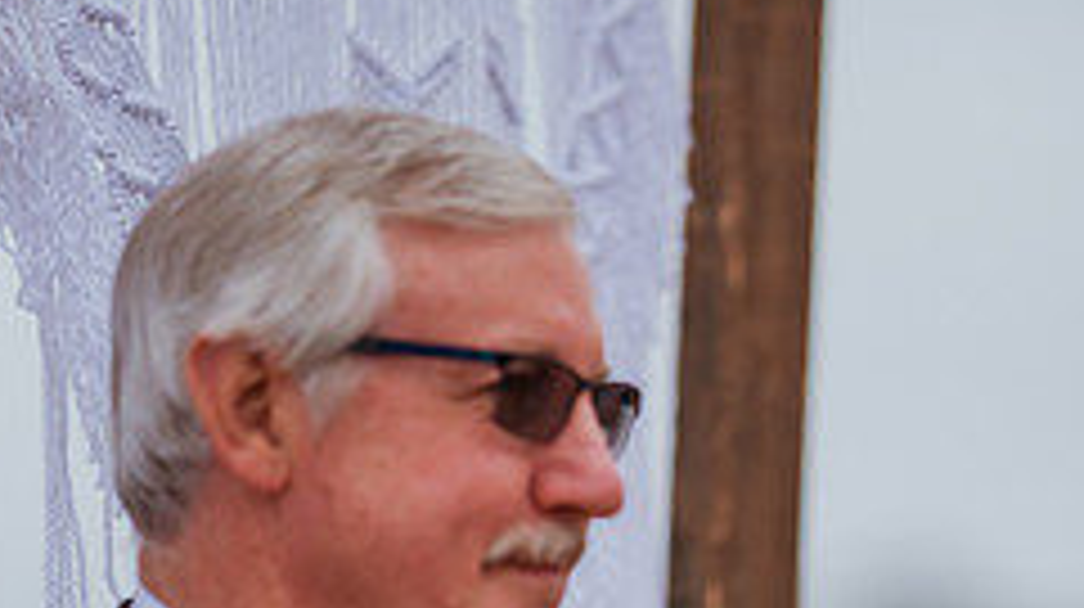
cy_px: 761
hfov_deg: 6.2
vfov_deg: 3.5
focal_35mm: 349
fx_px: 10021
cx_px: 805
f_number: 1.8
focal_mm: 135
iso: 500
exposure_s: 1/3200
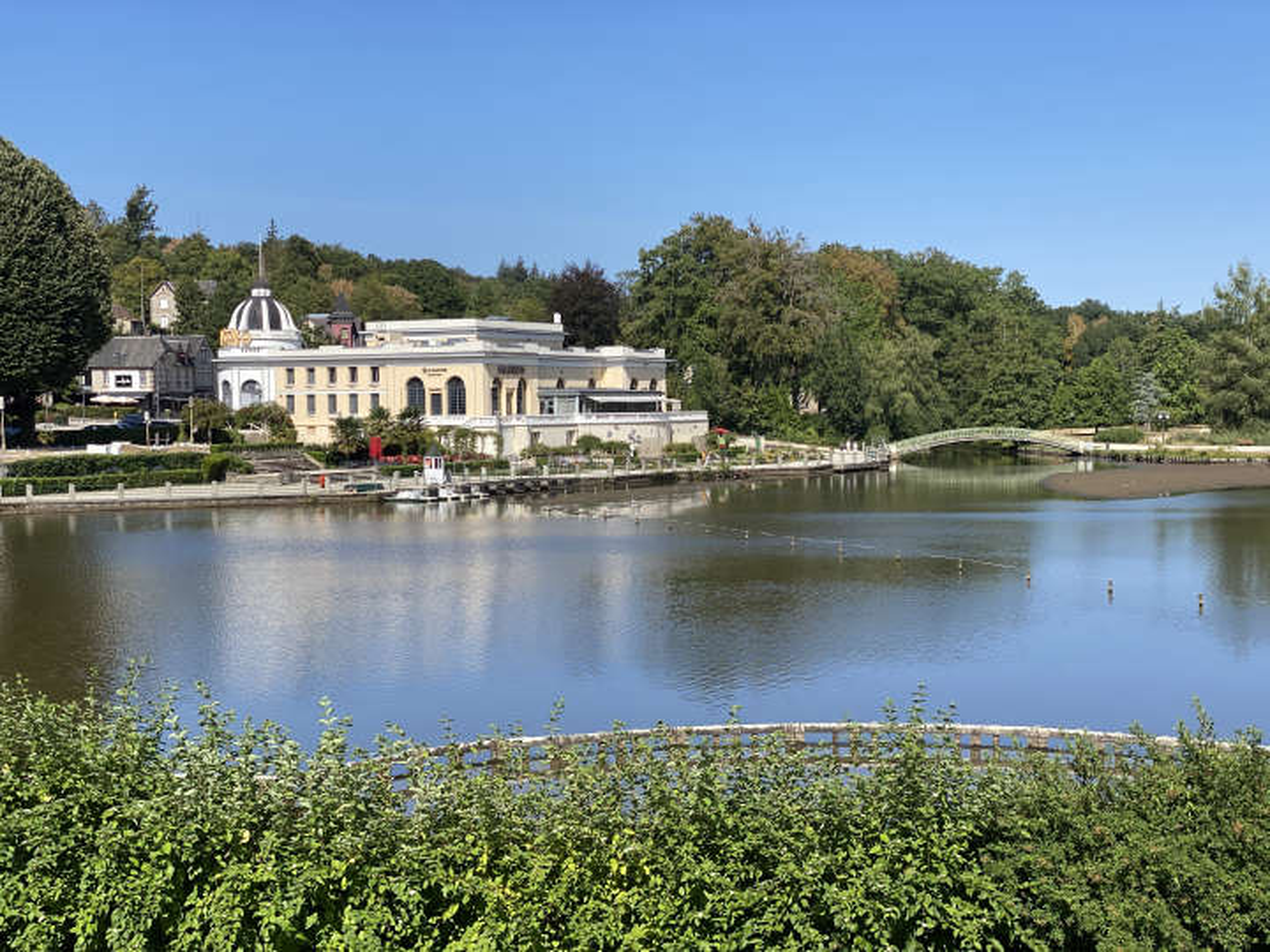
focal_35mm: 52
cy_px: 476
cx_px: 635
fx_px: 1908
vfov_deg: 28.0
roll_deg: +0.3
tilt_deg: -2.4
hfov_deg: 36.8
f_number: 2
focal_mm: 6
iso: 20
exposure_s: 1/1712
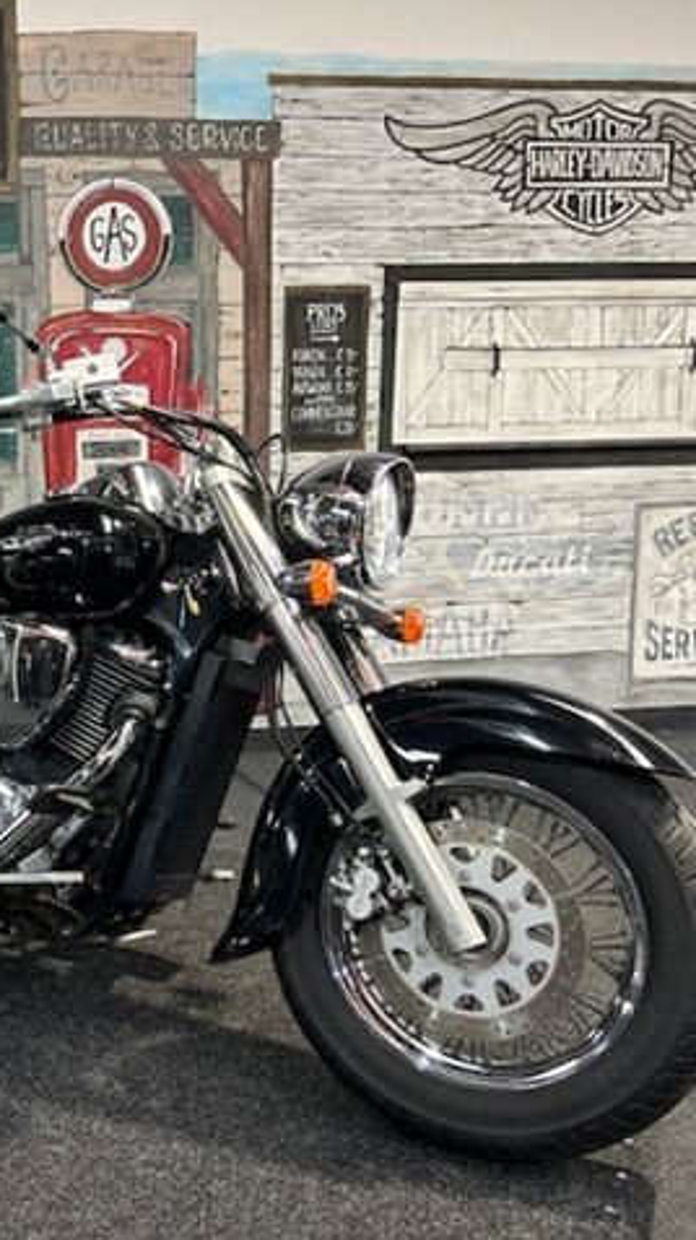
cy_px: 619
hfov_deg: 28.6
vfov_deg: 52.8
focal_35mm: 38
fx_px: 1248
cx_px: -52
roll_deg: +0.6
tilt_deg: -8.9
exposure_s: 1/50
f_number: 1.5
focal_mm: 5.7
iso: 80
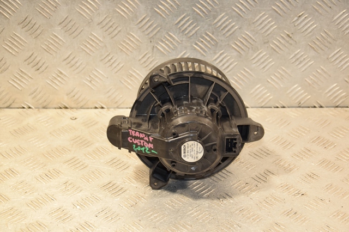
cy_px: 116
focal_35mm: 75
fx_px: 727
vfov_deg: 18.2
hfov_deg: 27.0
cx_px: 174
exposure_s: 1/160
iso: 800
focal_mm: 50
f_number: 5
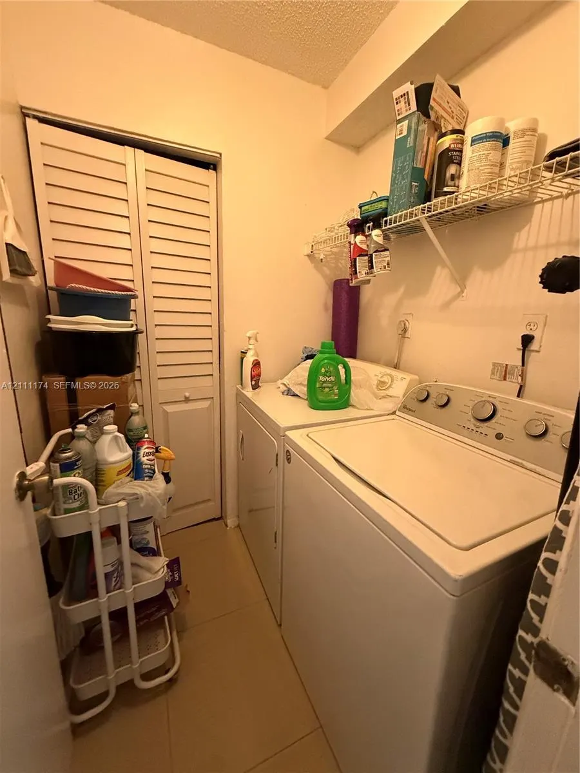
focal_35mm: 14
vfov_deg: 102.1
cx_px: 290
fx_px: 313
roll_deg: -4.1
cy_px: 386
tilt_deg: -12.0
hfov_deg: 85.7
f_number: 2.2
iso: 1000
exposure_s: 1/60
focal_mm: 2.22
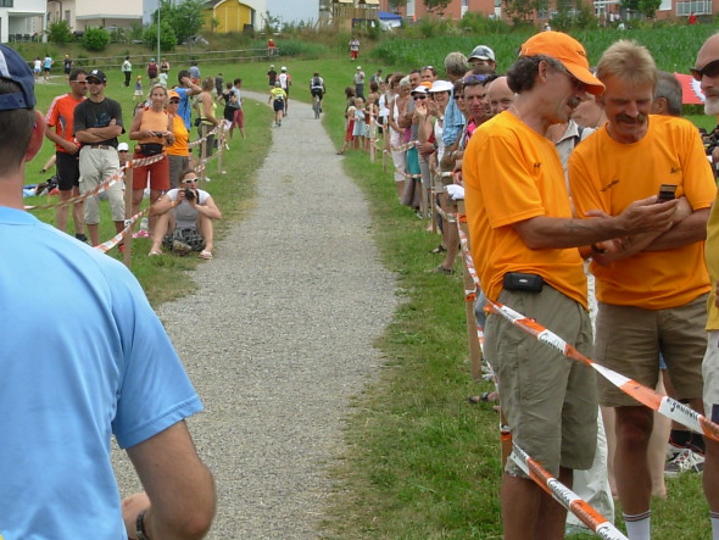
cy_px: 230
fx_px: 2306
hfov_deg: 17.6
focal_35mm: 111
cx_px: 206
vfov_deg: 13.3
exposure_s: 1/745
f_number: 3.4
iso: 50
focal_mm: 10.5
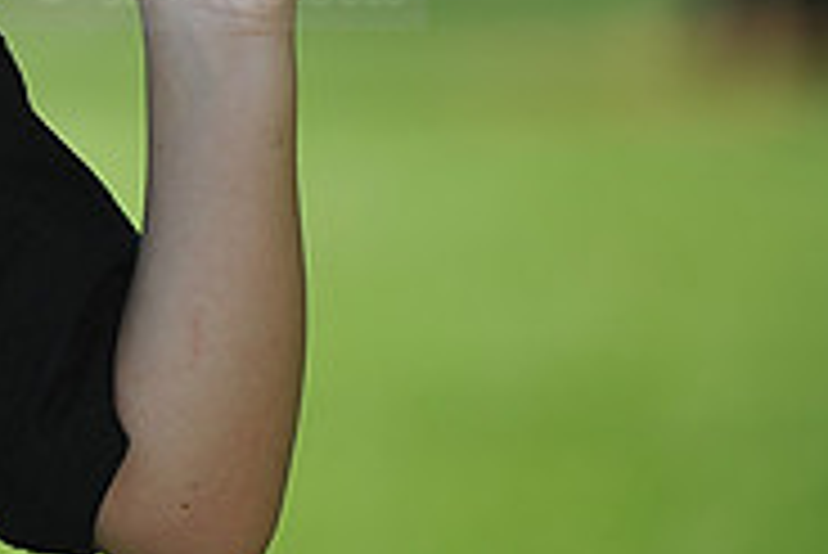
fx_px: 14478
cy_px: -104
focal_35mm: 629
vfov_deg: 2.2
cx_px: -446
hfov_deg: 3.3
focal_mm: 200
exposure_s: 1/1250
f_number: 4
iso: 200
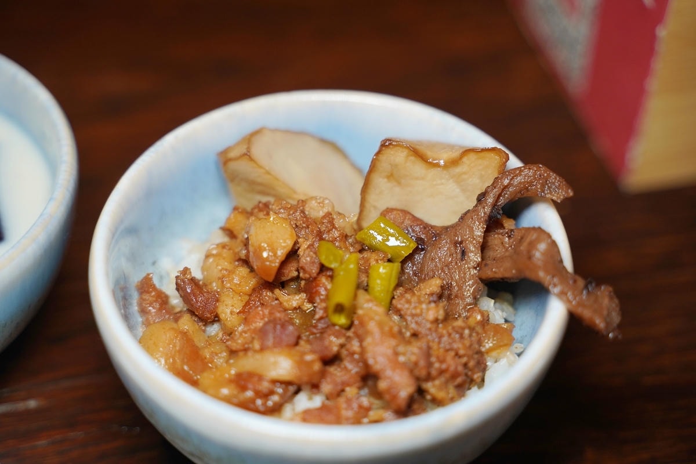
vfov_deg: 18.2
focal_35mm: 75
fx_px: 1450
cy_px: 232
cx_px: 348
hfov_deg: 27.0
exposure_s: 1/80
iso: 250
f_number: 4
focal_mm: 75
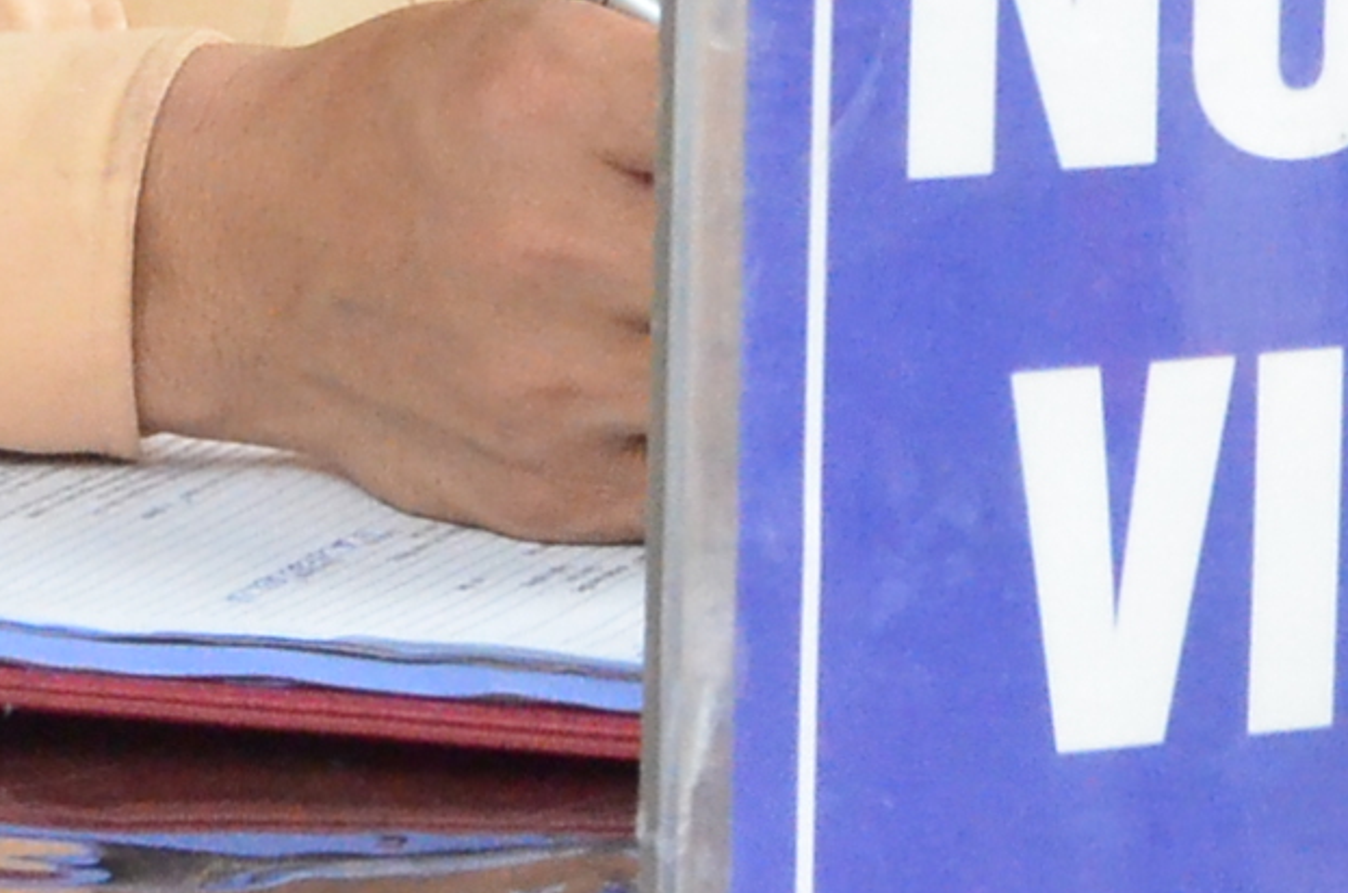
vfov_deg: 4.3
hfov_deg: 6.5
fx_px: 11658
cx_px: 1898
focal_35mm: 312
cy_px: -1418
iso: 4000
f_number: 10
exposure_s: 1/400
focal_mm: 35
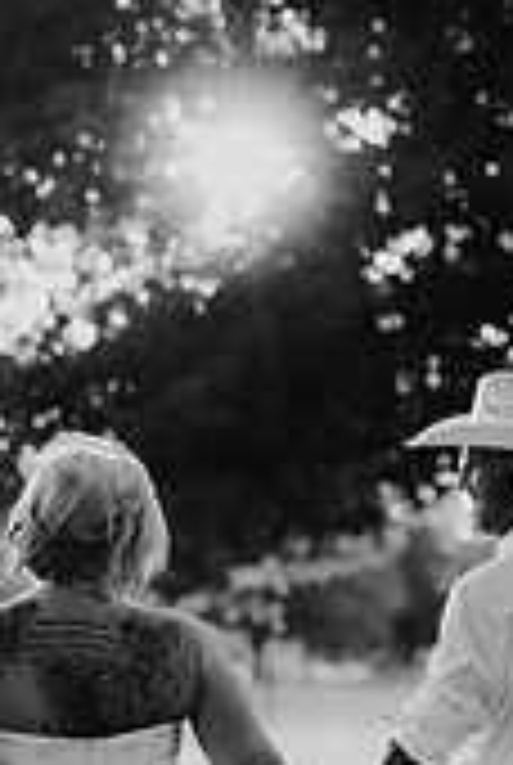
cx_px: 351
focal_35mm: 132
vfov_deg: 15.2
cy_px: 792
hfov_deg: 10.4
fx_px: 2810
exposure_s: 1/640
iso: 200
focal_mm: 50
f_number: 2.8
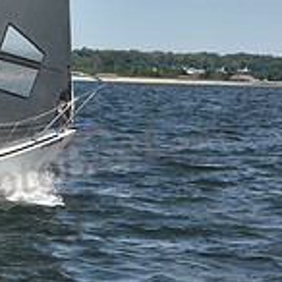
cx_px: -160
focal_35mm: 237
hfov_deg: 7.2
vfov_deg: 7.4
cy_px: 92
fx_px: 2184
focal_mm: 70
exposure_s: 1/1000
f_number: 11
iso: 320
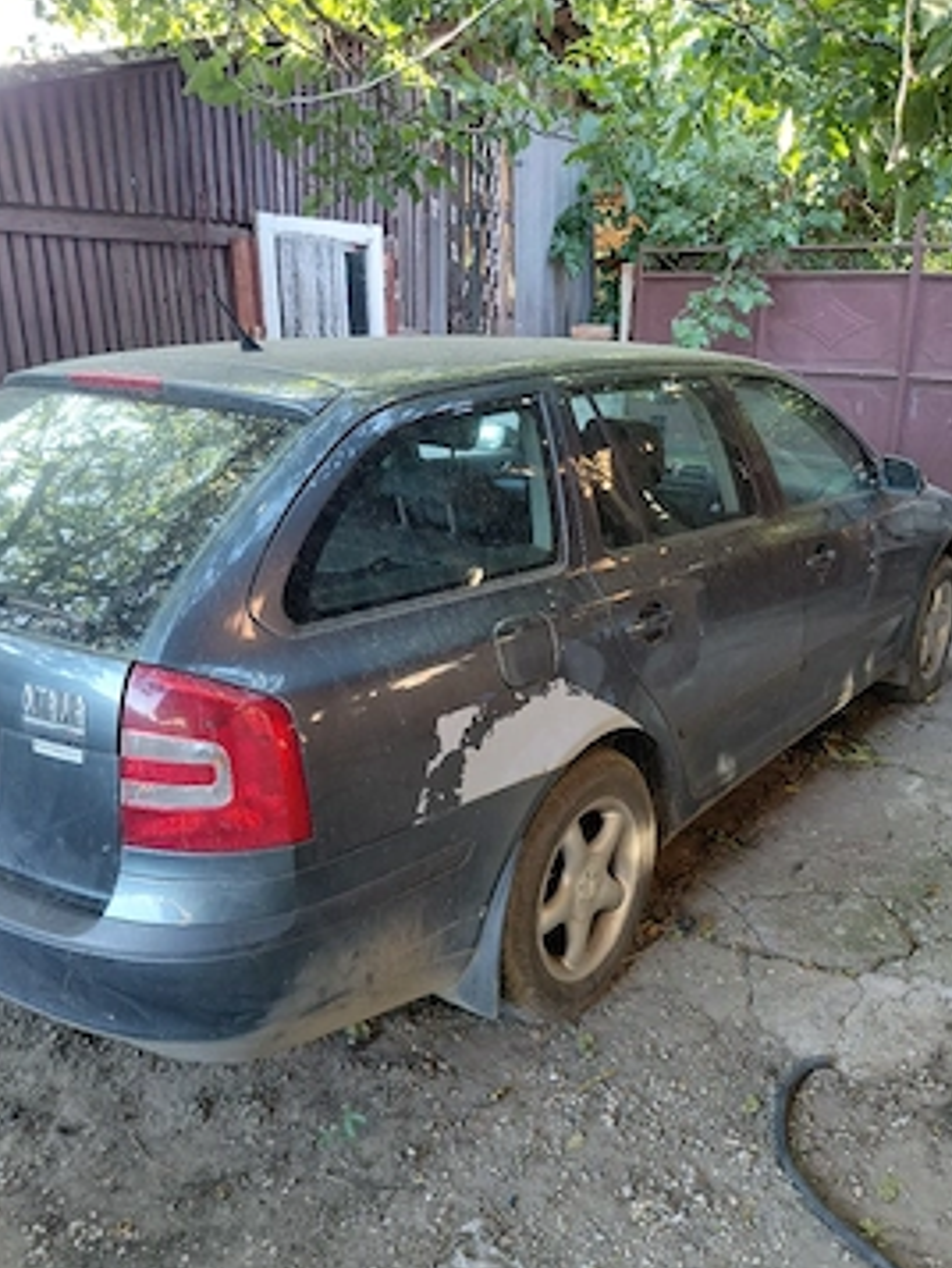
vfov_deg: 63.4
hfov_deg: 49.7
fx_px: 1026
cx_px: 522
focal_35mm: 28
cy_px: 671
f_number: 1.8
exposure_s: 1/50.3
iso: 160
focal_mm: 4.69
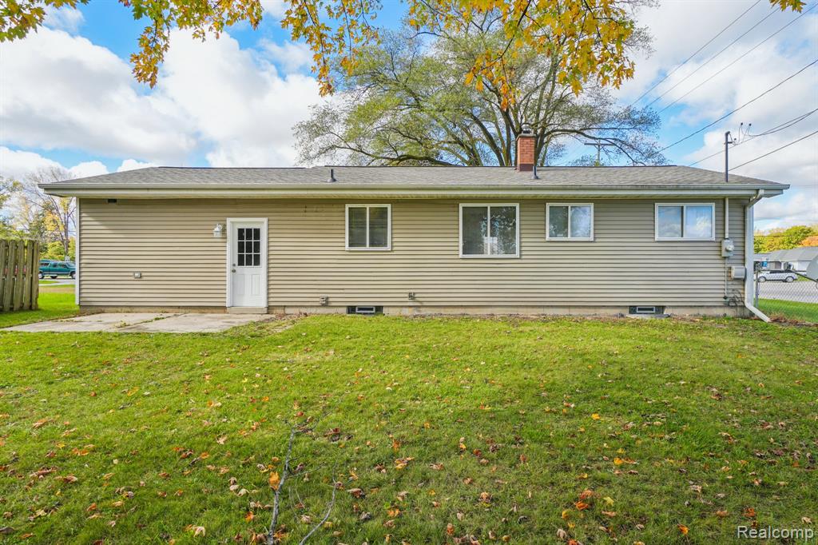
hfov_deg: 90.0
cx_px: 409
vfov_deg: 67.3
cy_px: 272
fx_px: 409
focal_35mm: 18
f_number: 8
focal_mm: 12
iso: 100
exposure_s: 1/125
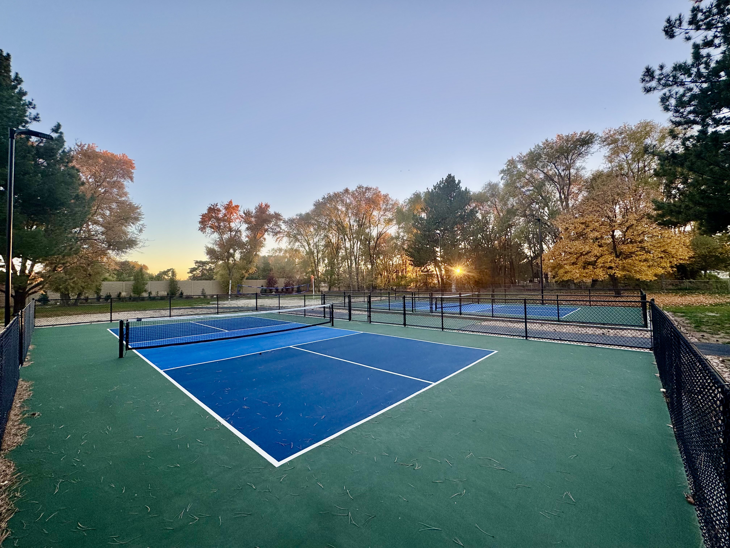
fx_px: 295
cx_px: 365
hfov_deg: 102.1
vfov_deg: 85.7
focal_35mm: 14
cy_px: 274
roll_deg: +0.2
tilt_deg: +0.7
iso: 40
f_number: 2.2
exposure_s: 1/210
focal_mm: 2.22
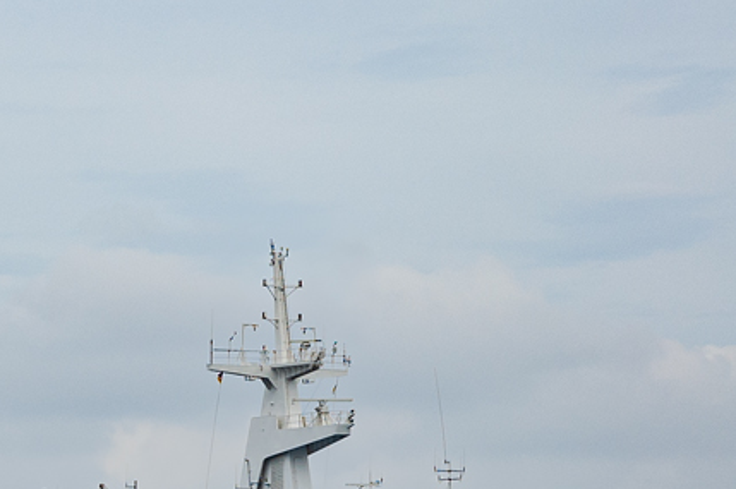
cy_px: 542
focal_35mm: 252
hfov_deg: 8.1
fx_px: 5146
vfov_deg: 5.4
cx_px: -146
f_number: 8
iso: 200
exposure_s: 1/500
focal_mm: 60
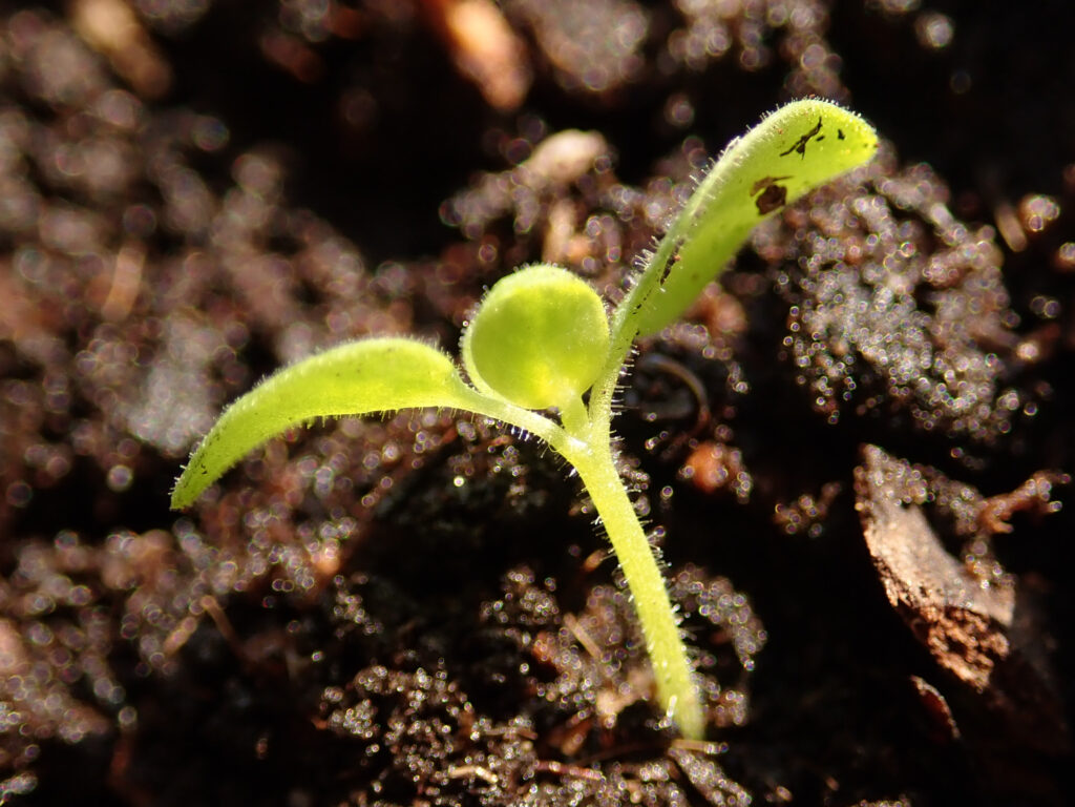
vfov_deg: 22.6
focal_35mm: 65
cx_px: 538
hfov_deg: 29.8
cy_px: 404
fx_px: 2019
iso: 160
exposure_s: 1/250
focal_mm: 11.78
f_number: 3.8
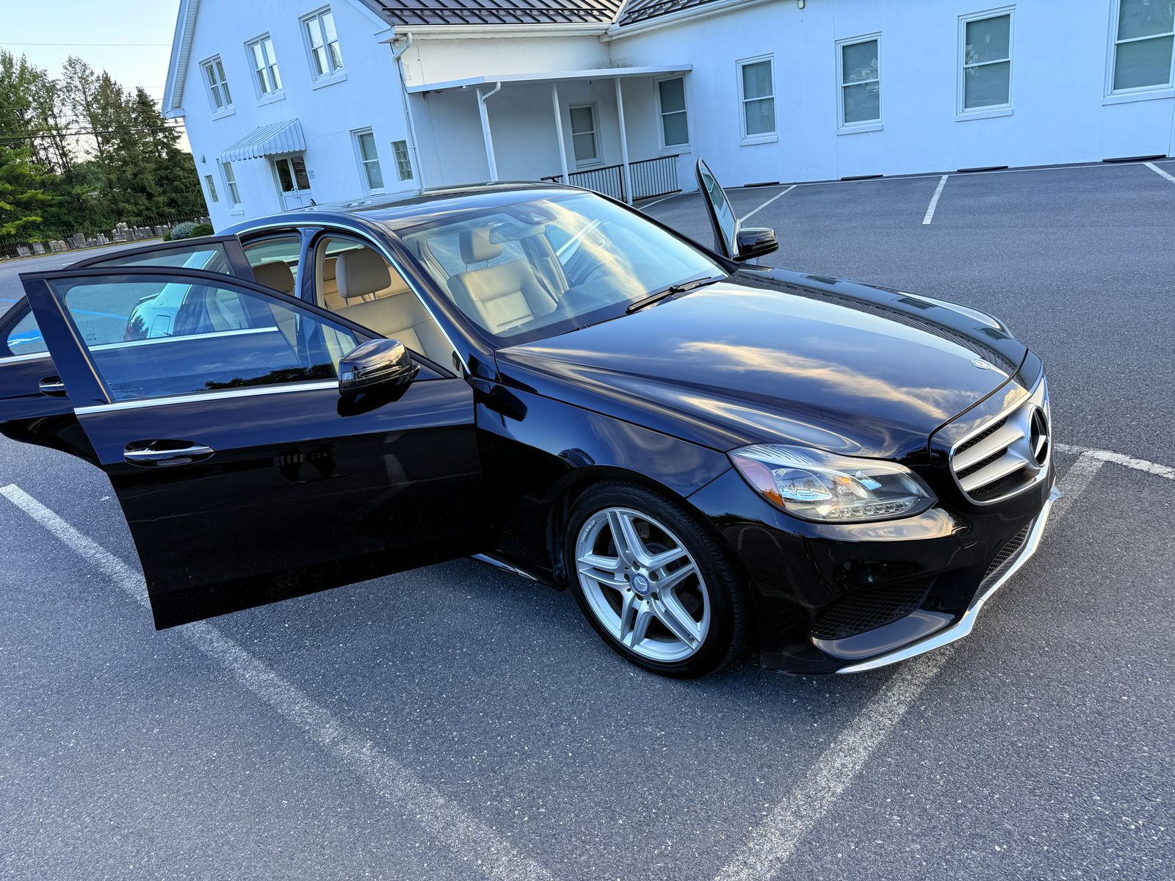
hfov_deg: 71.6
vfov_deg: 56.8
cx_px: 588
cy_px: 440
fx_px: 815
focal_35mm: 24
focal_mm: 6.76
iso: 80
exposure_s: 1/319
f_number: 1.78
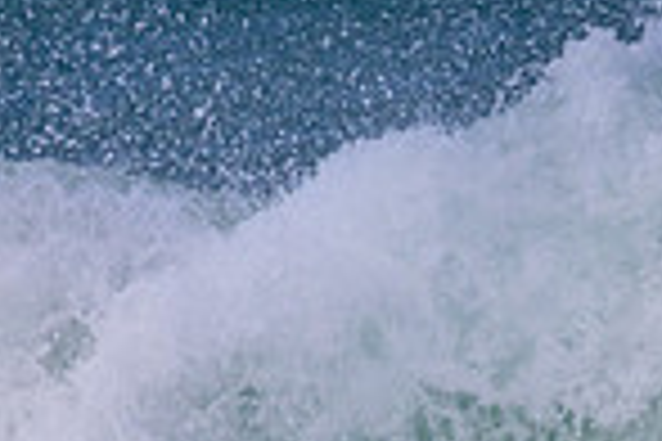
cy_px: 664
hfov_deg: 0.7
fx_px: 58104
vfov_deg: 0.4
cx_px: 761
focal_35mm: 3160
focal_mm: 800
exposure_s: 1/1600
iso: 1250
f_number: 11
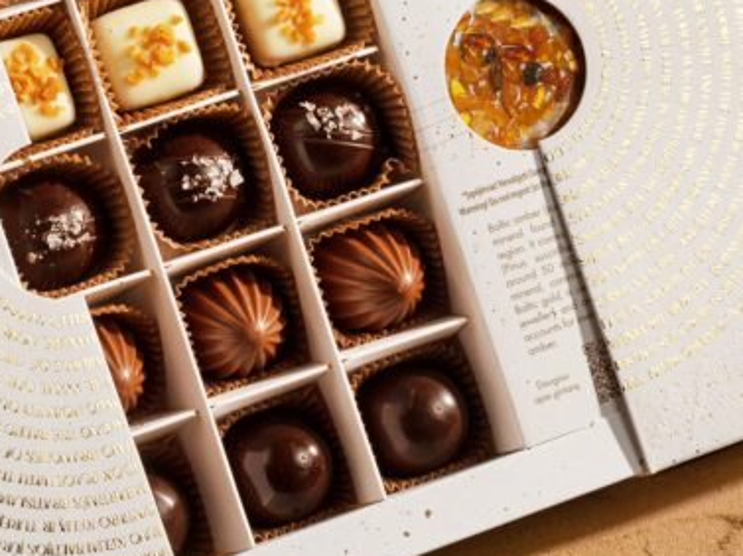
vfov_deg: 7.6
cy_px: 296
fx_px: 4203
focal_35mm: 196
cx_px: 238
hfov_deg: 10.1
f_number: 14
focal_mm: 50
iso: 100
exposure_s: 1/160
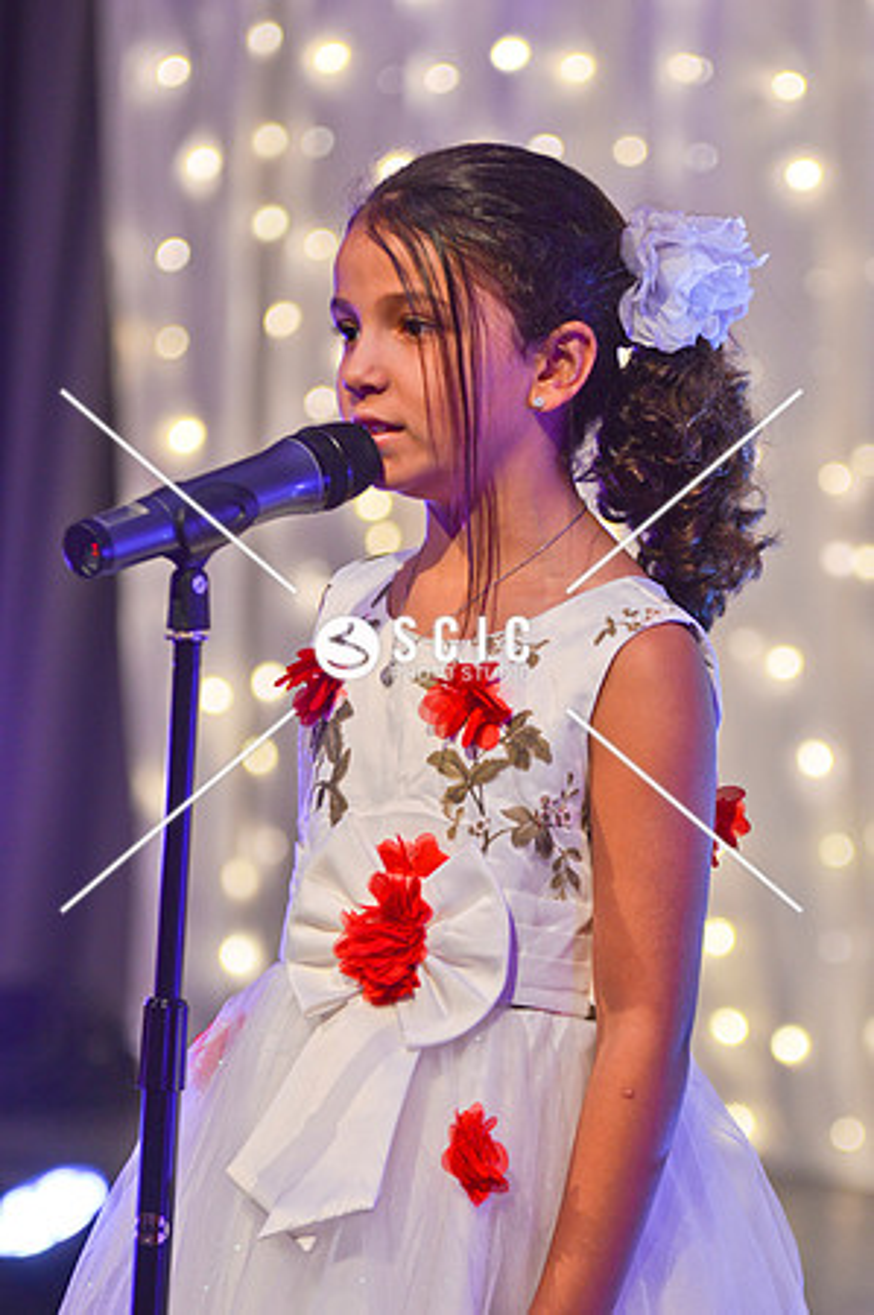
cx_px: 437
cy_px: 658
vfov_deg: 9.8
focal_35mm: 210
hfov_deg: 6.5
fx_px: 7665
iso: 450
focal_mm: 140
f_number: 2.8
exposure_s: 1/125
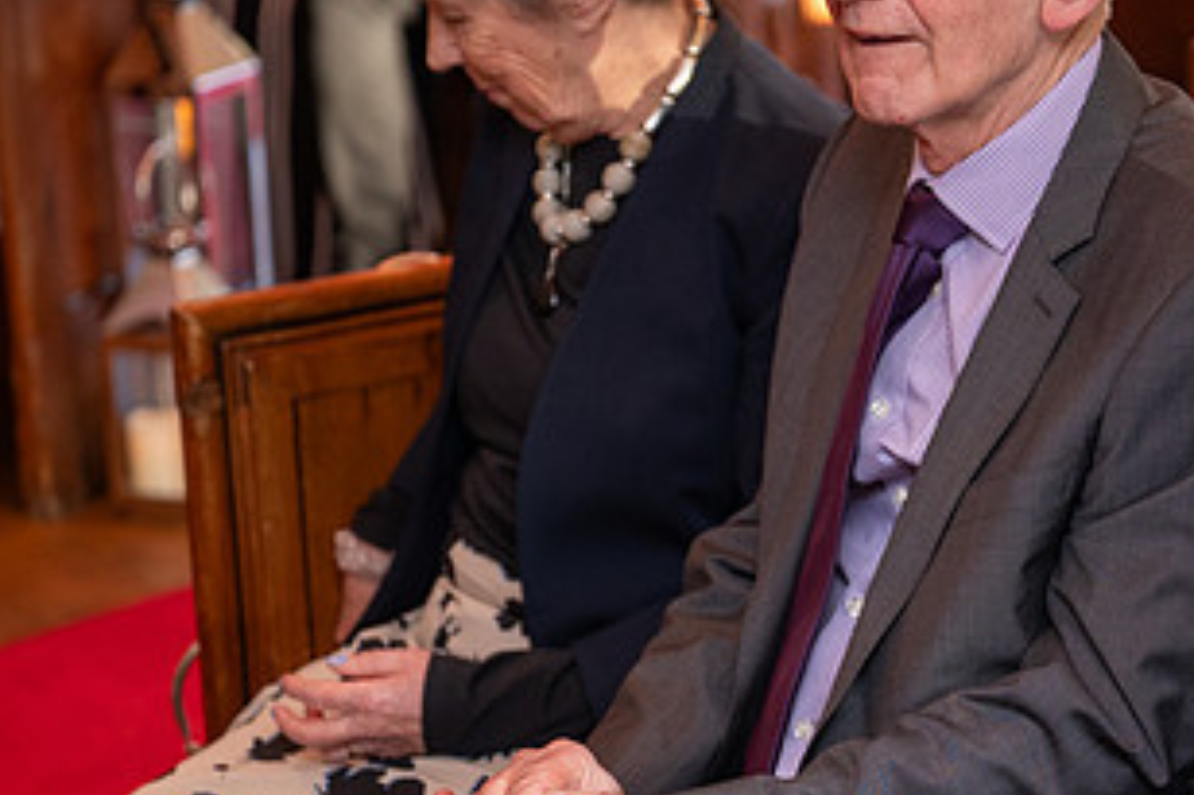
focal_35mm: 132
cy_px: 487
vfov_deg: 10.4
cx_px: 965
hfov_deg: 15.4
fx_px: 4375
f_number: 2.8
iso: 1250
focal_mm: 70
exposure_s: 1/125
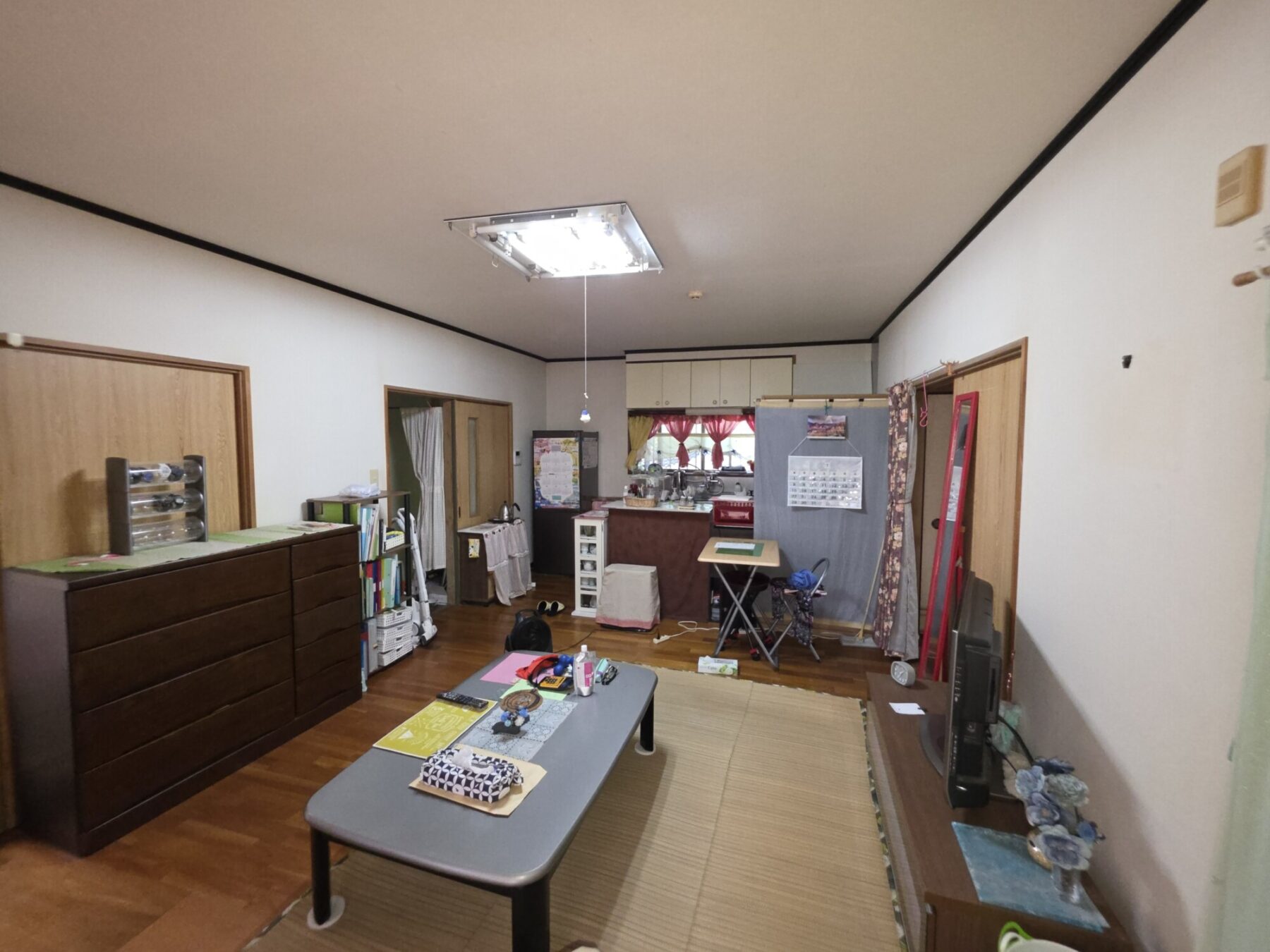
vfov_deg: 89.9
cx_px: 635
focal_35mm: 13
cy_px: 476
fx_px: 477
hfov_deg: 106.2
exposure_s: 1/30
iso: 400
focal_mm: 2.2
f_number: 1.9
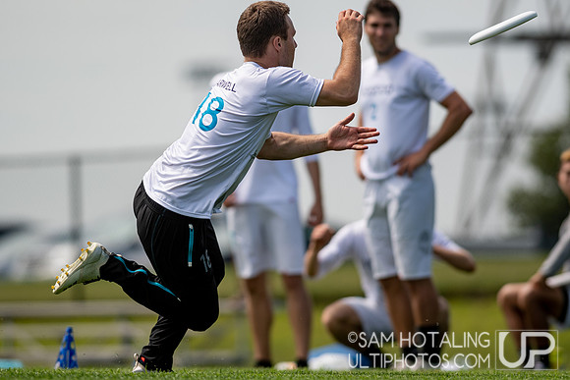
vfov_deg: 2.9
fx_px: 7461
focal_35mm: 471
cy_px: 195
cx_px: 274
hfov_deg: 4.4
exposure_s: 1/3200
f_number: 2.8
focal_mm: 300
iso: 100
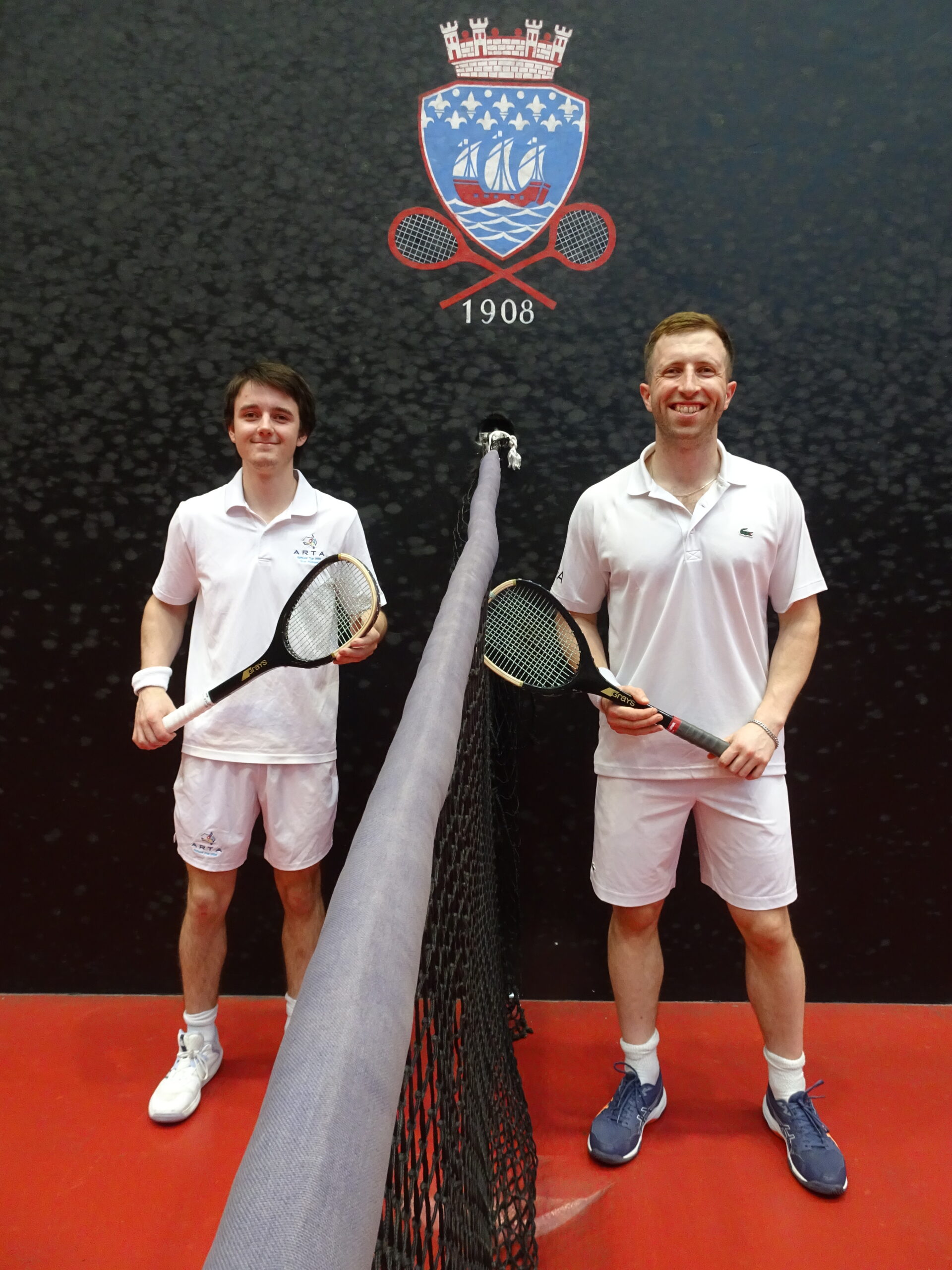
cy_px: 635
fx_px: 880
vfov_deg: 71.6
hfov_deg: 56.8
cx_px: 476
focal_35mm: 24
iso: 400
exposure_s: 1/60
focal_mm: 4.1
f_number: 3.5
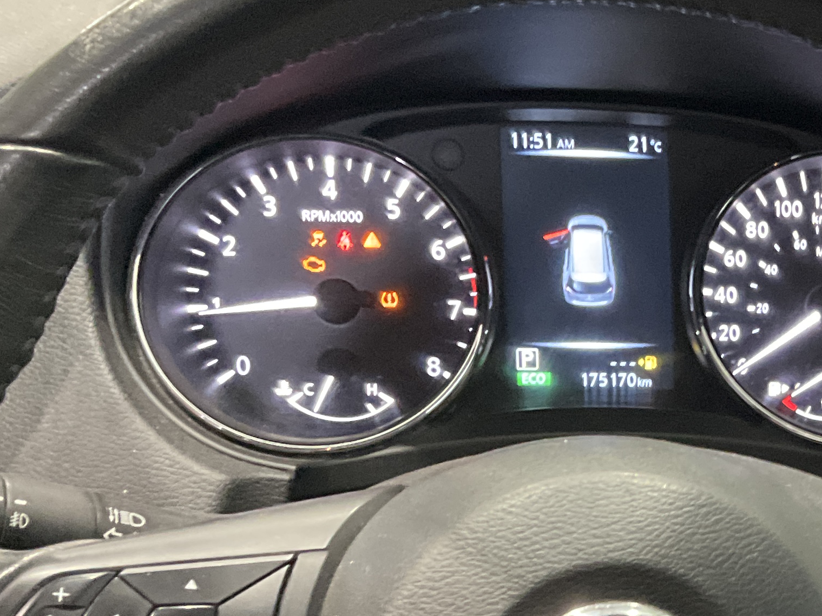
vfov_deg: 18.6
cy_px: 628
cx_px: 920
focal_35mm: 77
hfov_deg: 23.6
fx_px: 1828
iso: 320
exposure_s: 1/28
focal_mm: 3
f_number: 1.8
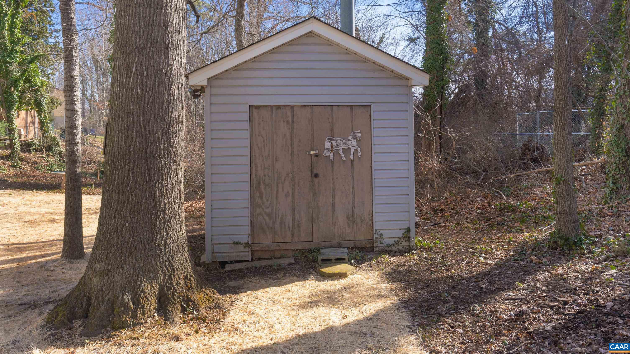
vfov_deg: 36.5
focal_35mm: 32
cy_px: 141
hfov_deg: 61.0
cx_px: 311
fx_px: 535
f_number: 6.3
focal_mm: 20
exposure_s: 1/100
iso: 100
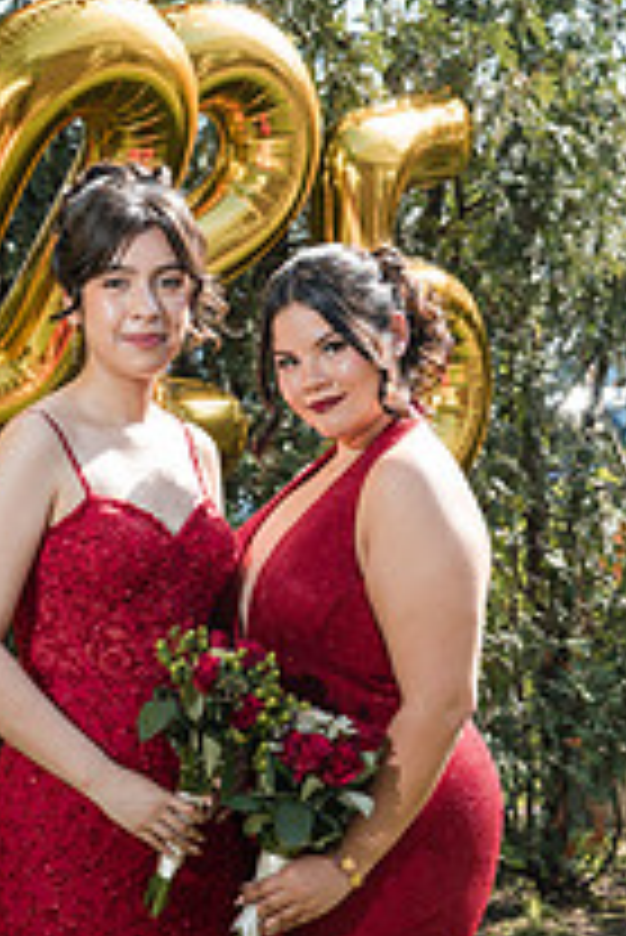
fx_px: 2422
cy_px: 716
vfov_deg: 21.7
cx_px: 104
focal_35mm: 93
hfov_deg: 14.6
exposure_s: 1/250
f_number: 5
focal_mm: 43
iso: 200
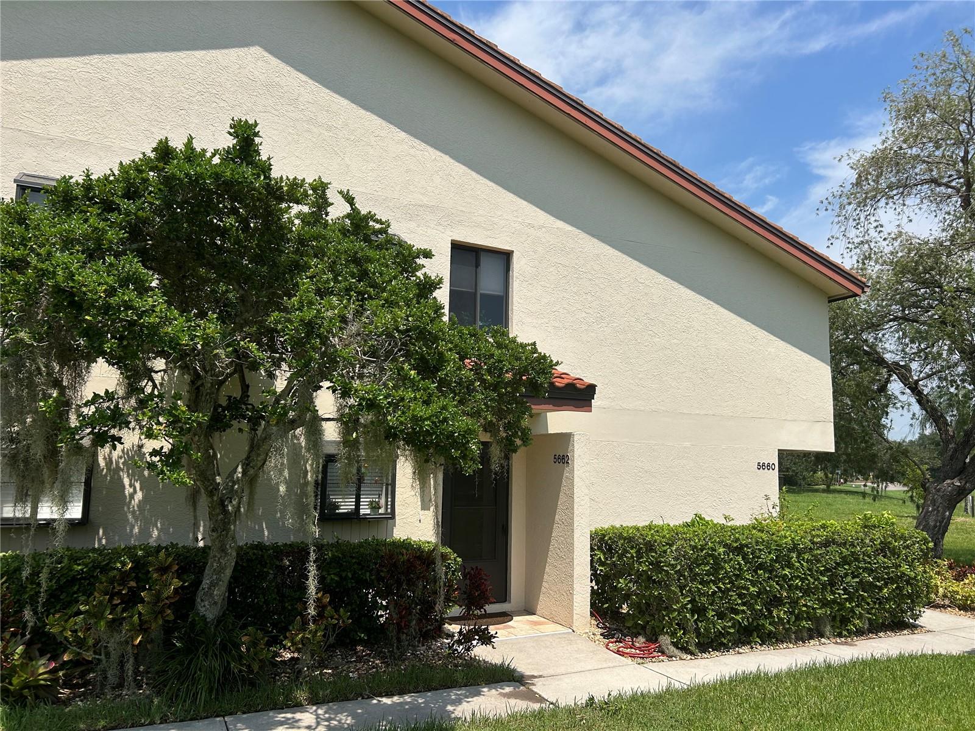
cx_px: 488
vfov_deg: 53.1
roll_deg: -1.0
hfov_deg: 67.3
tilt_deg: +6.7
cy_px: 366
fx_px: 732
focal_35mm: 26
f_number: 1.5
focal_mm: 5.7
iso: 50
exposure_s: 1/6579
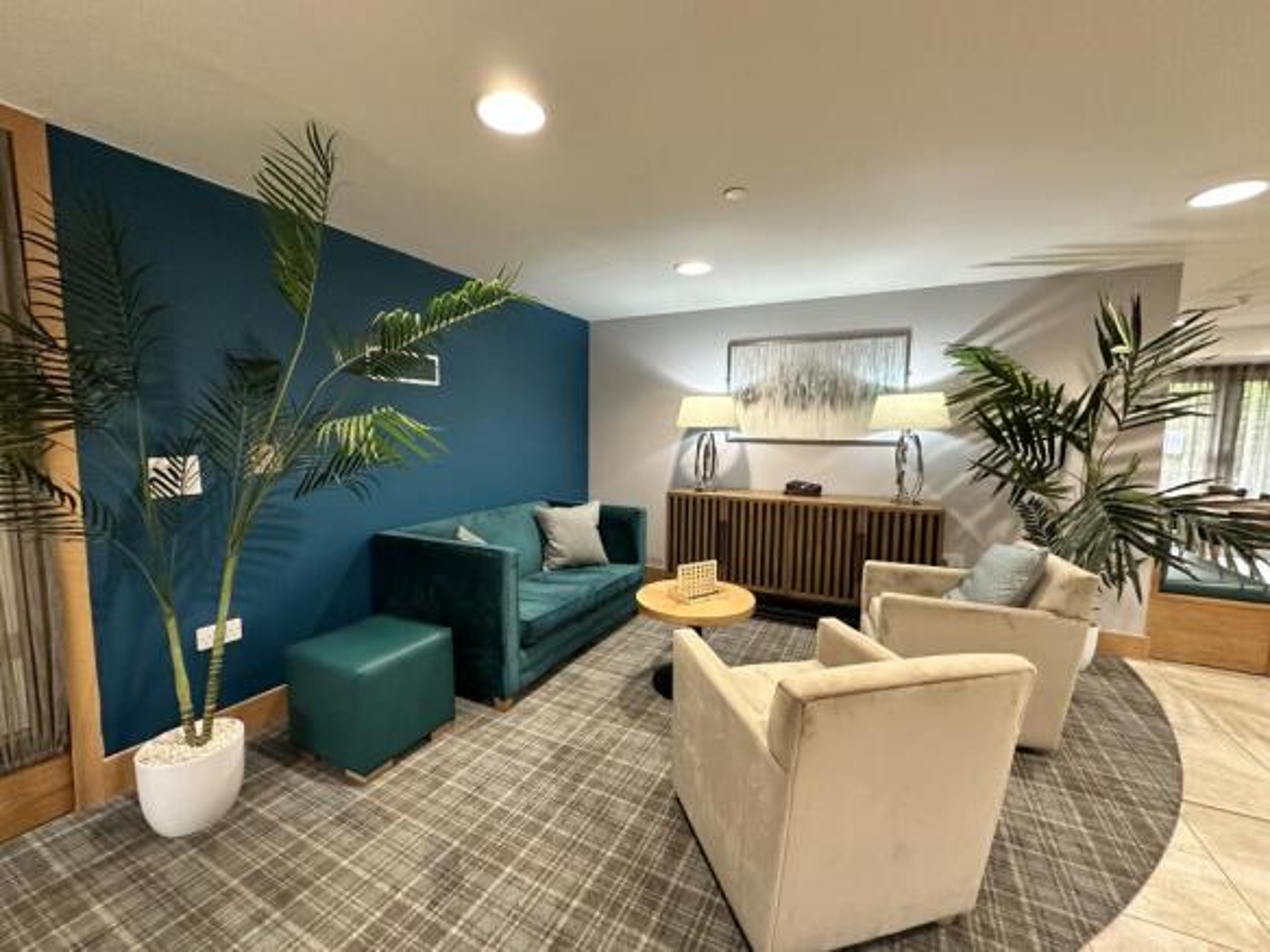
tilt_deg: -6.3
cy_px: 476
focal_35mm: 14
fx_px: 514
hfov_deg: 102.1
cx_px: 635
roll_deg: -0.1
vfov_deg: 85.7
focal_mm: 2.22
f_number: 2.2
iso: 320
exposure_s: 1/100
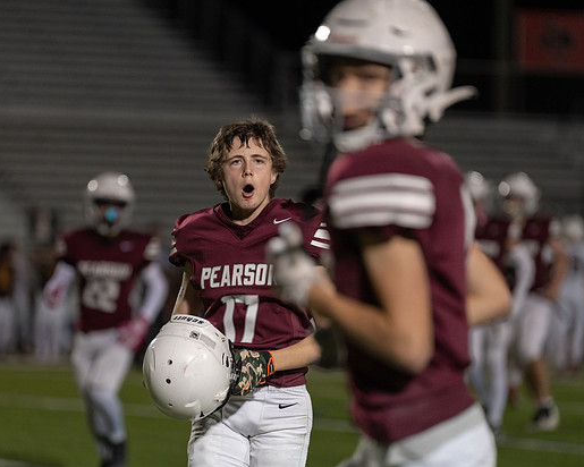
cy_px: 256
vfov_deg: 6.2
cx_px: 252
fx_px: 4321
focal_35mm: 250
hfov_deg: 7.7
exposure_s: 1/1000
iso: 1600
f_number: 2.8
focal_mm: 200
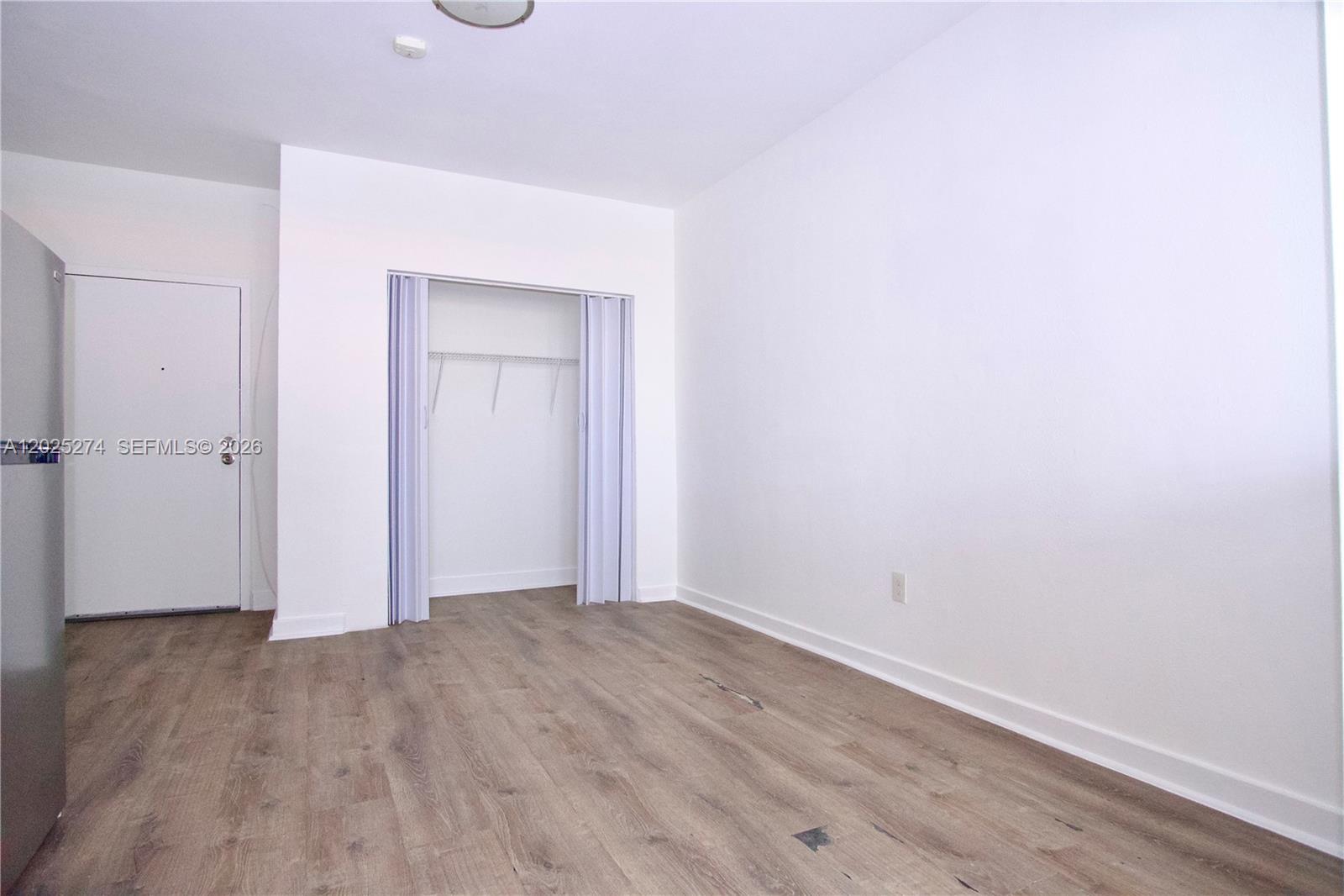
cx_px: 672
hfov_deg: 90.0
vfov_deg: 67.4
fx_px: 672
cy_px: 448
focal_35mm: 18
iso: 1600
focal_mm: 12
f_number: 3.2
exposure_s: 1/160
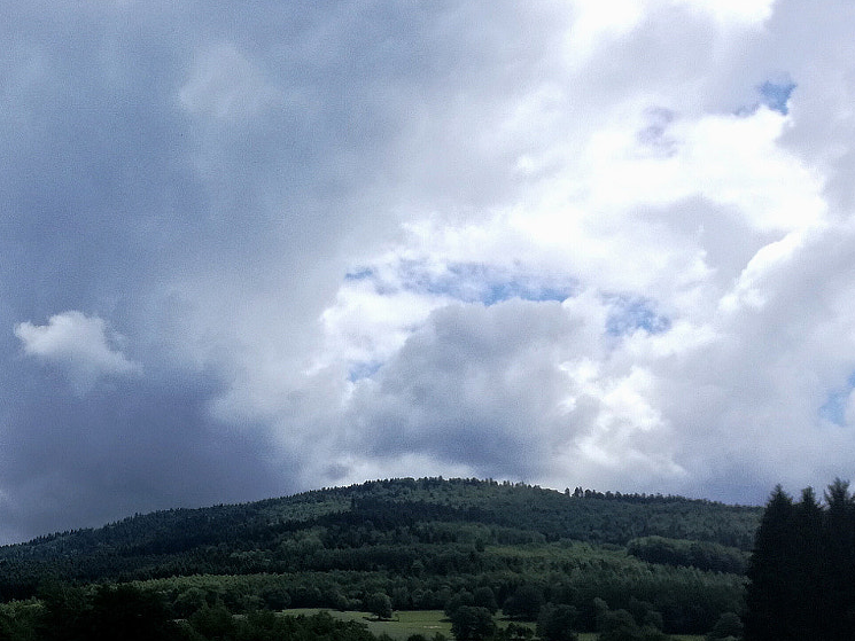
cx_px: -48
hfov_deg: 30.3
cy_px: 563
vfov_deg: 24.6
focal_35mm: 58
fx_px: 1433
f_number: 2
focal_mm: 3.79
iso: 50
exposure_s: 1/2188
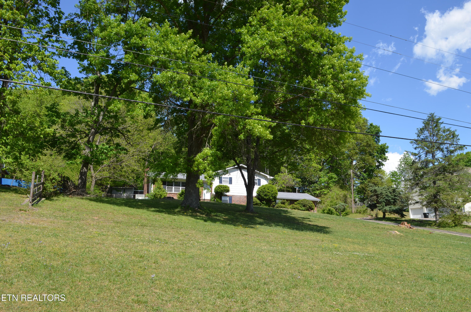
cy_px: 156
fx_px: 392
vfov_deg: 43.4
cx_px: 236
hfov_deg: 62.0
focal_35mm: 30
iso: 140
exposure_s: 1/250
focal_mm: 20
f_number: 8
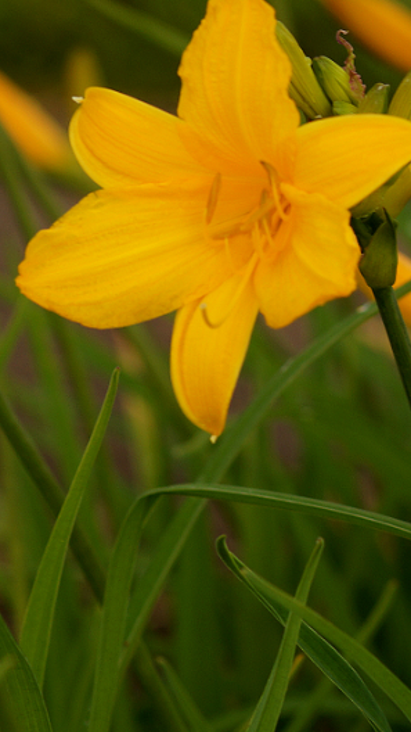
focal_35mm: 357
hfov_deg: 3.4
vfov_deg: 6.0
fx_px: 6917
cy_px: 214
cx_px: 818
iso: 125
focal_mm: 100
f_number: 5.6
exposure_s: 1/160
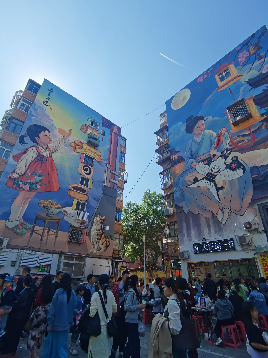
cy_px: 179
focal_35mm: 17
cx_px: 134
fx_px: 176
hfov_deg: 74.7
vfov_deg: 91.0
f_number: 2.2
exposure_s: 1/1429
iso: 50
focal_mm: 2.26
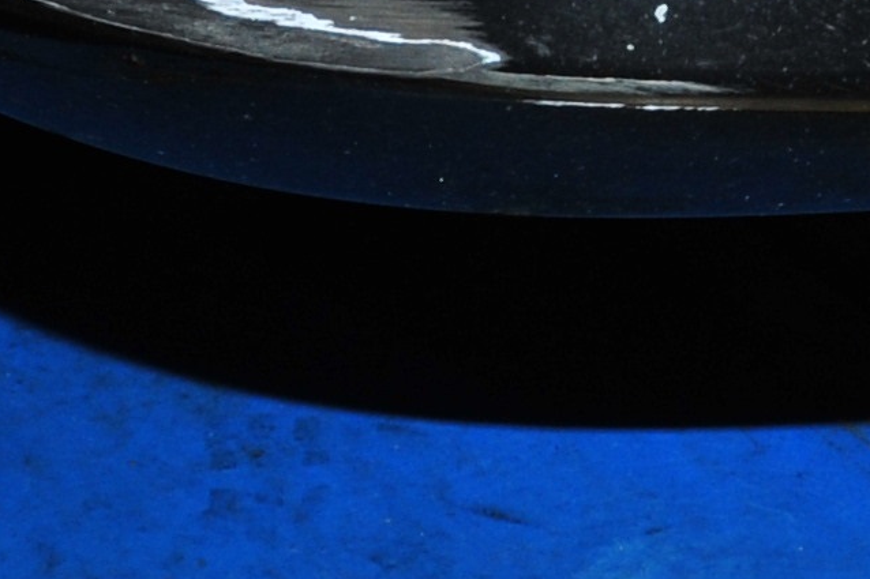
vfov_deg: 8.3
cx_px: 750
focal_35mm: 160
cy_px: -444
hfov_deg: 12.8
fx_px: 3865
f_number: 7.1
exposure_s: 1/60
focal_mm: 24
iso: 800
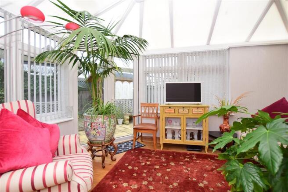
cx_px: 144
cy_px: 96
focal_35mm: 15
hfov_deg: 100.4
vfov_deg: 77.3
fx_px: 120
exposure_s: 1/40
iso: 400
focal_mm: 10
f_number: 5.6
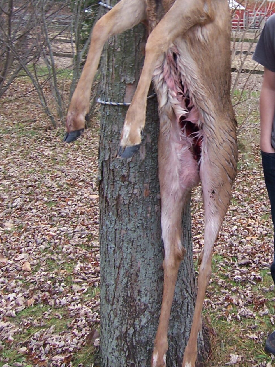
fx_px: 477
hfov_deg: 30.5
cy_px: 90
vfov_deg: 40.8
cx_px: 257
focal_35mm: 45
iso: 64
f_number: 2.8
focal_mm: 3.8
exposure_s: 1/30
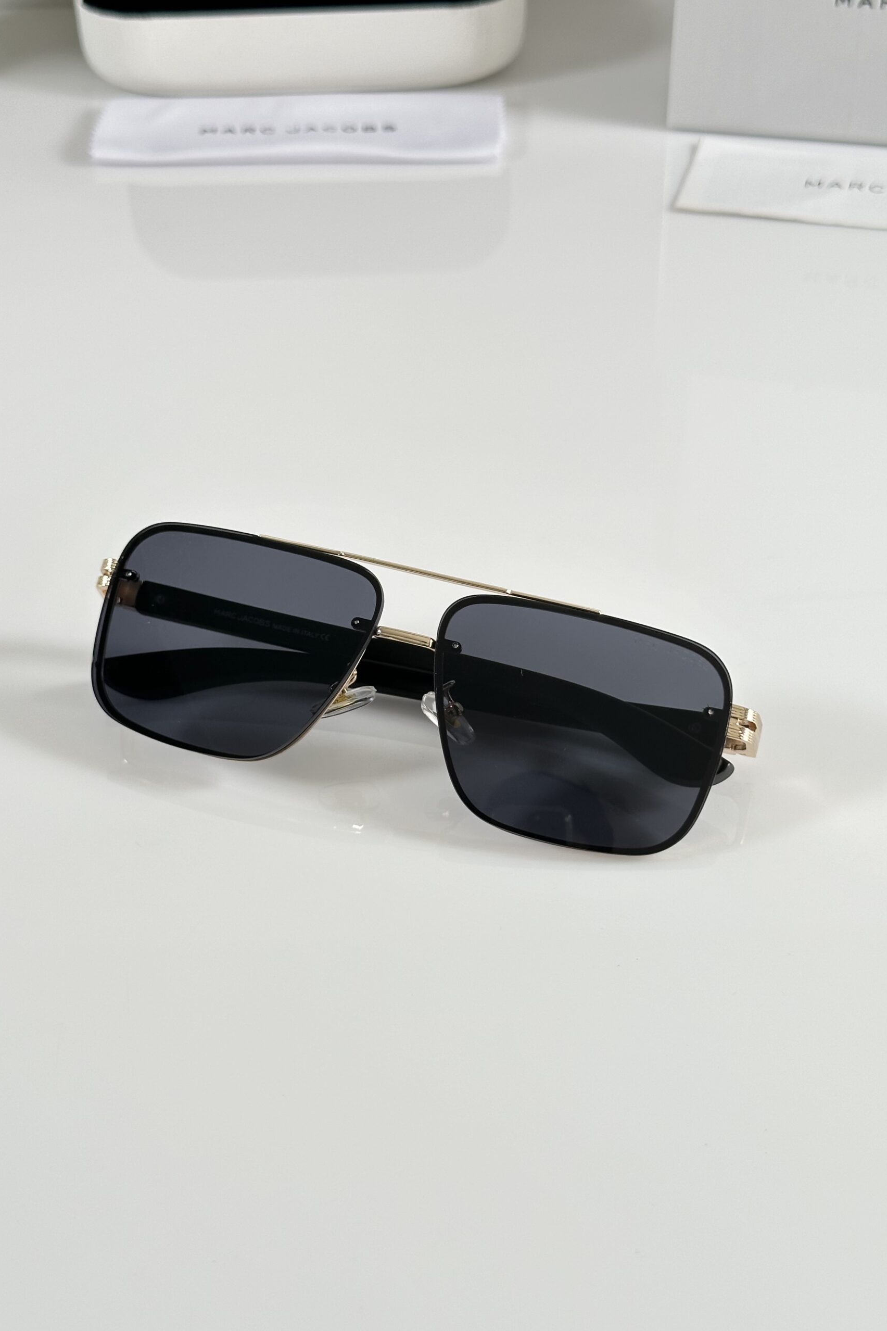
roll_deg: +2.5
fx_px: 1848
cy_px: 665
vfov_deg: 39.6
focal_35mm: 50
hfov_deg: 27.0
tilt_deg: -37.8
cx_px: 390
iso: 64
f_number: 1.78
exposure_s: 1/100
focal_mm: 6.86
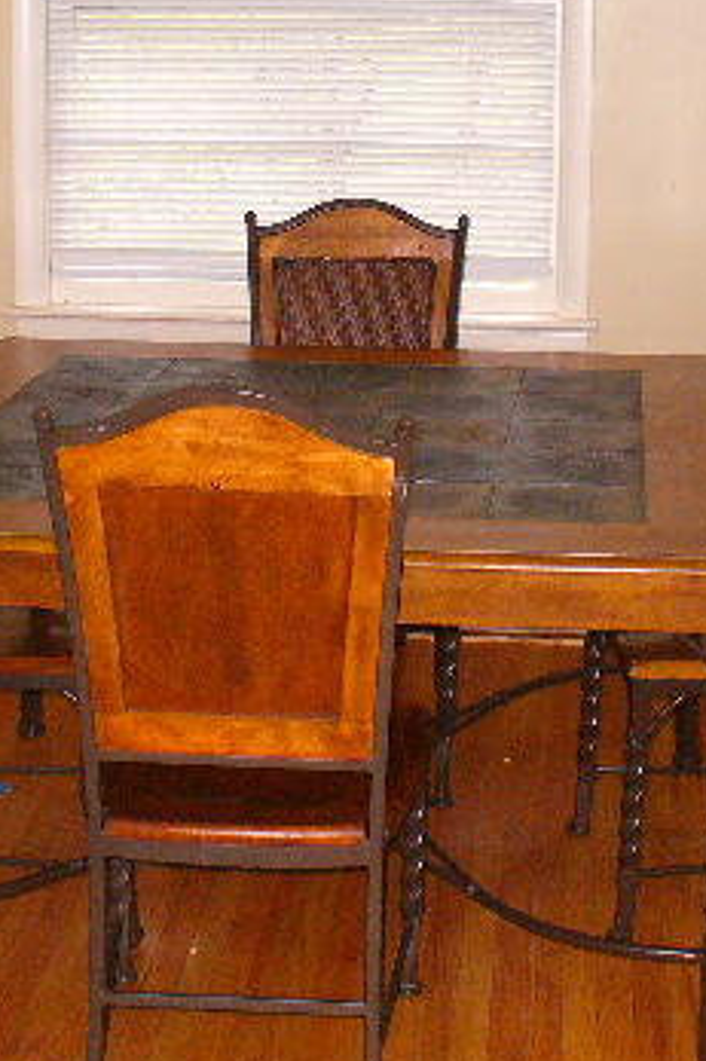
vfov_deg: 28.3
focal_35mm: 71
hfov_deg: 19.2
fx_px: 2091
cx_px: 382
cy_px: 346
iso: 400
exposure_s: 1/60
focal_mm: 6.1
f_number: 2.8
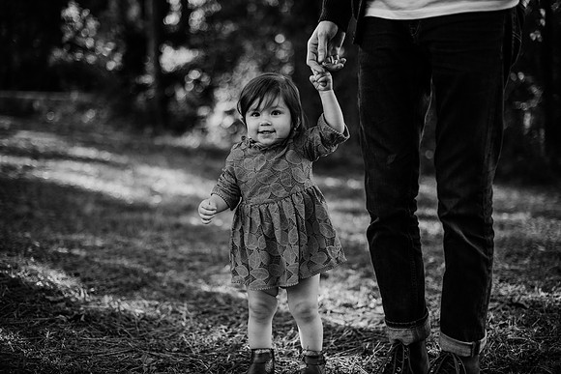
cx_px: 280
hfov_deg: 39.6
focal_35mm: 50
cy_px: 187
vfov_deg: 27.0
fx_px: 779
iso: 160
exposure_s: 1/1000
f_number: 2
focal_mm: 50
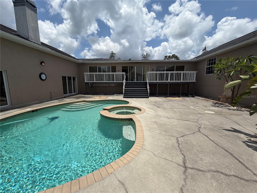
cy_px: 96
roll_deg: +0.5
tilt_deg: -8.6
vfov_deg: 85.7
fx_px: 104
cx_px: 128
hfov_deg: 102.1
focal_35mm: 14
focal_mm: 2.22
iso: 20
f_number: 2.2
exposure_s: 1/1848
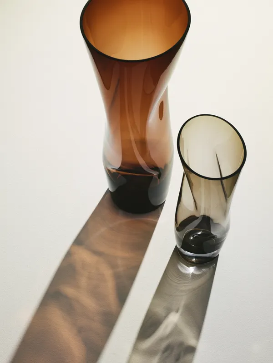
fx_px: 662
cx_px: 136
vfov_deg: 30.7
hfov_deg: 23.3
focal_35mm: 63
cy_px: 182
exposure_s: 1/10
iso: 100
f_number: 11
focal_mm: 80
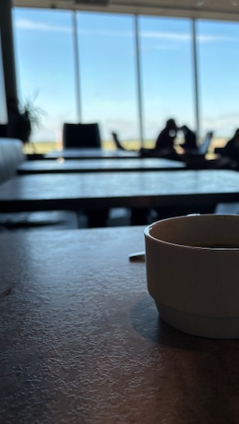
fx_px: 383
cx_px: 181
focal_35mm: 34
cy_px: 208
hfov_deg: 33.9
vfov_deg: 58.0
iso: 50
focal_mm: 5.96
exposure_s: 1/675
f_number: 1.6
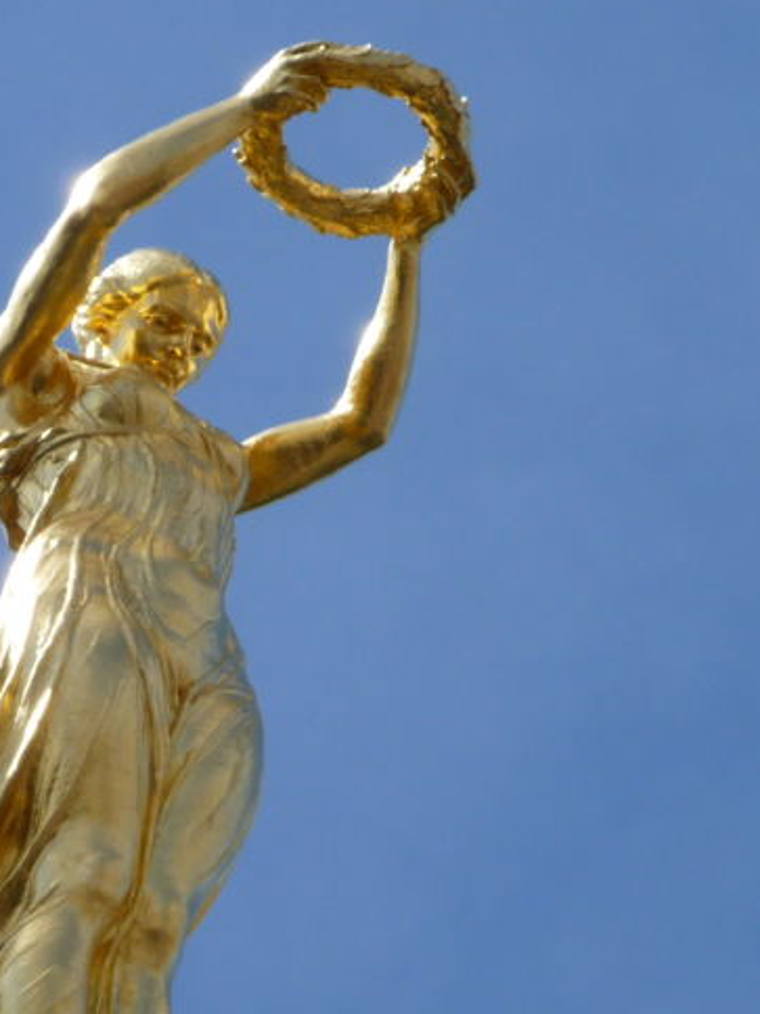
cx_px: 153
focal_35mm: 421
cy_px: 612
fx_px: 12324
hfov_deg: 3.5
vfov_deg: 4.7
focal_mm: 34.2
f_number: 4.8
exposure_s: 1/800
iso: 100
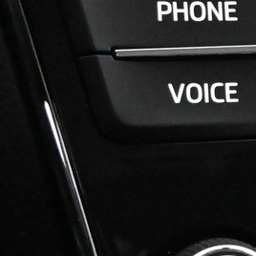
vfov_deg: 8.6
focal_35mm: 204
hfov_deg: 8.0
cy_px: 98
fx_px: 1706
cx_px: 595
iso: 11400
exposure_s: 1/40
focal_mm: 26.5
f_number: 4.5
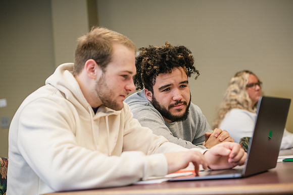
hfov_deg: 28.8
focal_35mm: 70
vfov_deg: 19.5
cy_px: 98
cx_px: 146
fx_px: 570
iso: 1600
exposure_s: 1/200
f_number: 3.2
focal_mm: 70
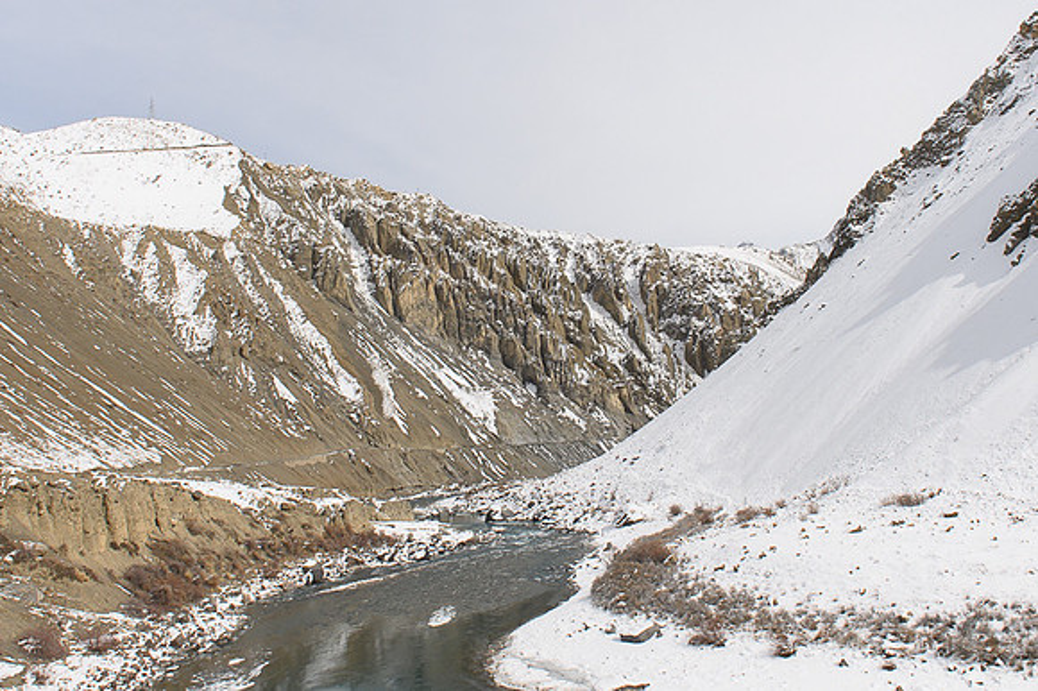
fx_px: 933
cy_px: 288
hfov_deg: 58.2
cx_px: 535
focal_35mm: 32
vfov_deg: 40.5
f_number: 14
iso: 450
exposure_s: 1/1250
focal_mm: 24
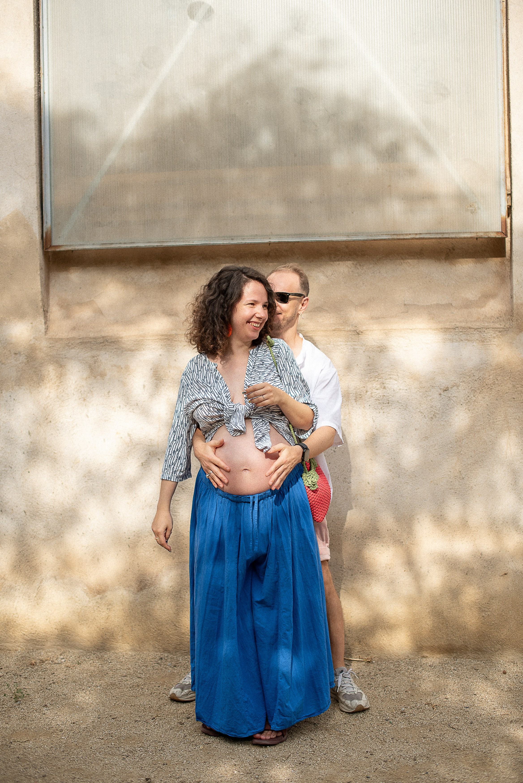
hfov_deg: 27.0
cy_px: 392
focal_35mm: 50
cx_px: 262
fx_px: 1089
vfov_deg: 39.6
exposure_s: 1/2500
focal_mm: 50
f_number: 2.5
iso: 100
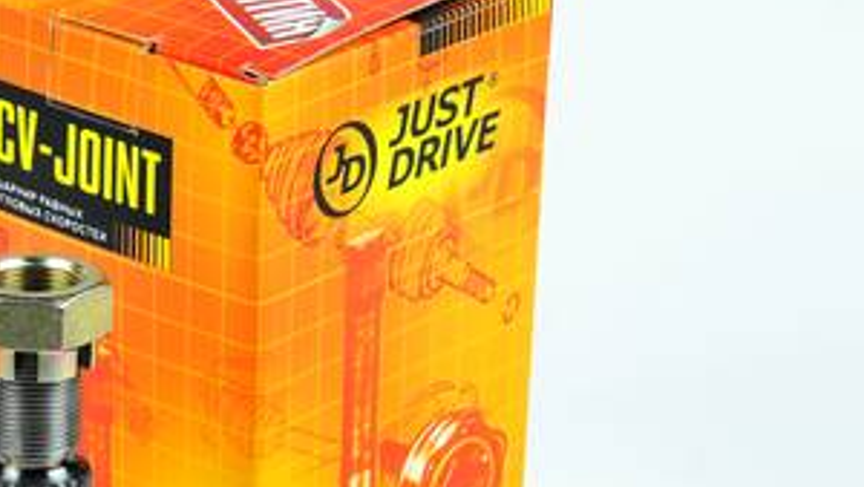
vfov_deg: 5.8
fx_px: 4790
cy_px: 543
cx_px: 84
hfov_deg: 10.3
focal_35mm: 209
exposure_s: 1/125
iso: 200
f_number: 10
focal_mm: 50
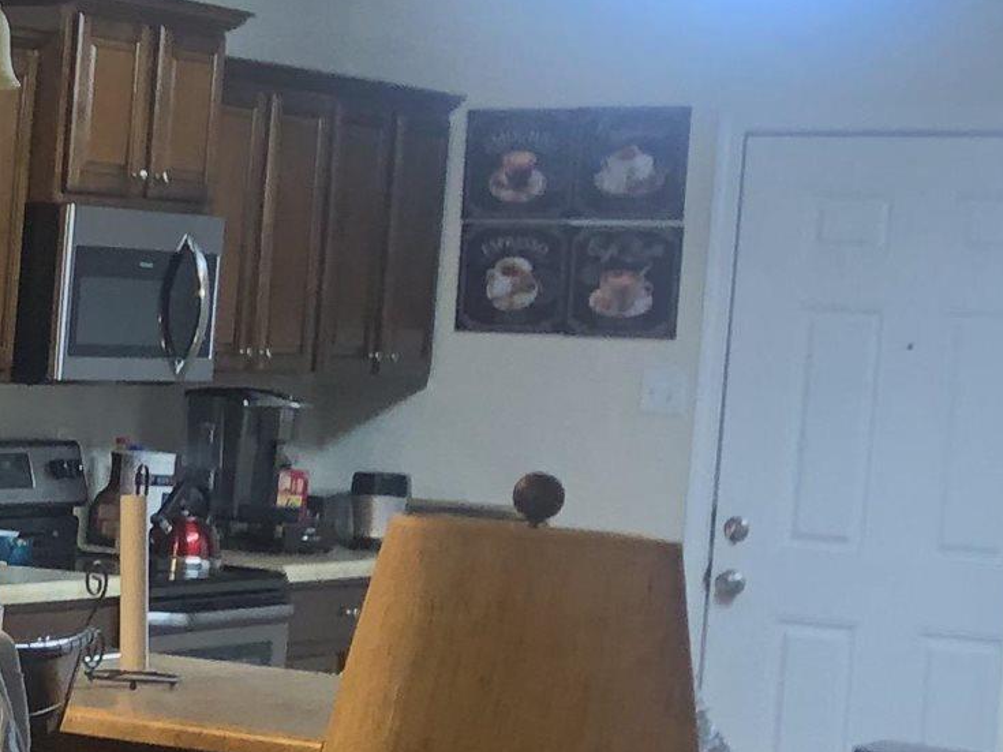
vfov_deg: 12.6
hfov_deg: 15.0
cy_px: 647
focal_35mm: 117
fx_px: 3390
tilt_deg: -5.9
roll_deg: -2.4
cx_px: -710
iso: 320
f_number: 1.8
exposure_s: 1/30
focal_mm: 3.99
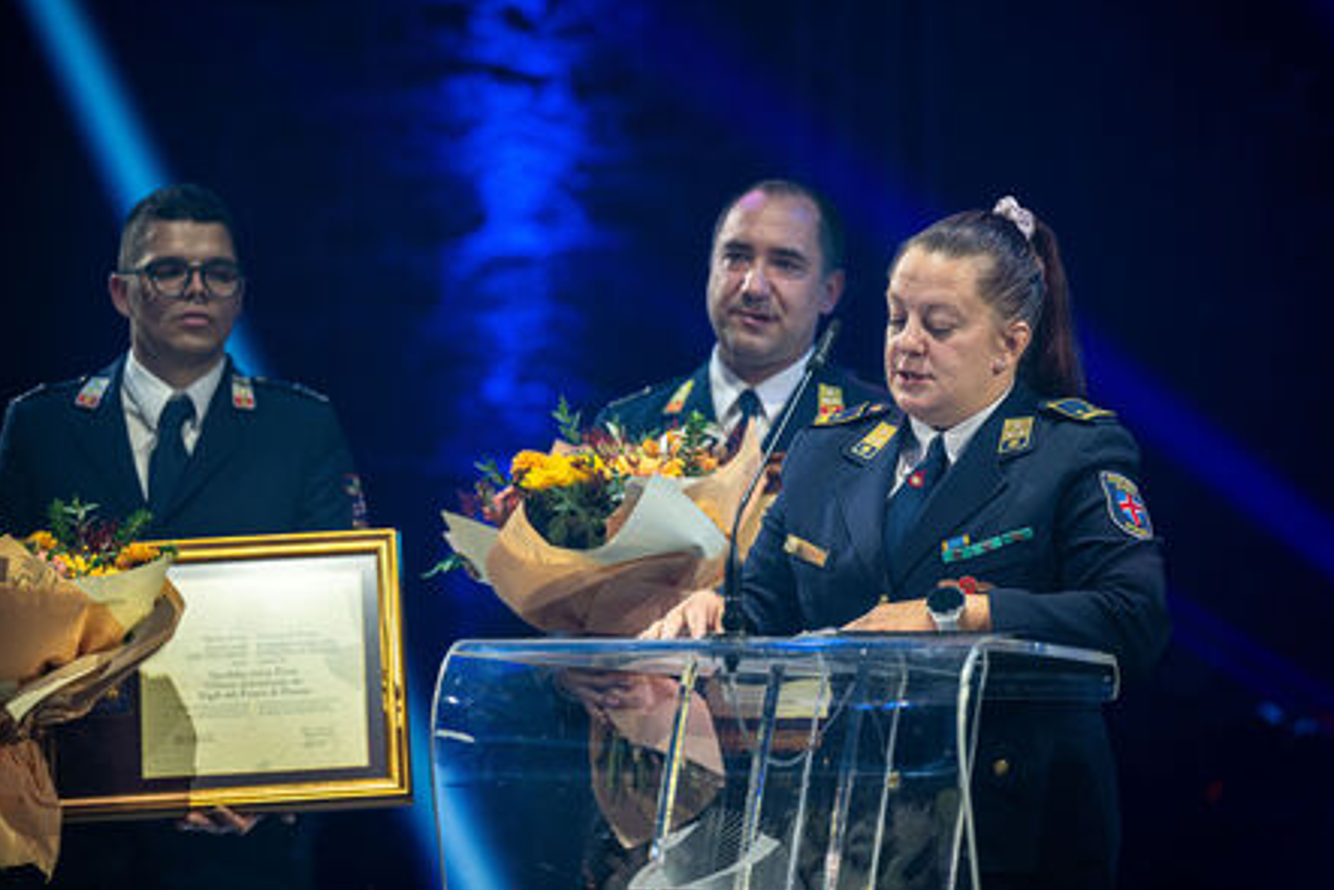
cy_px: 443
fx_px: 4151
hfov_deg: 18.3
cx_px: 670
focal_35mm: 112
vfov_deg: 12.2
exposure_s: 1/250
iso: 280
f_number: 2.8
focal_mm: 110
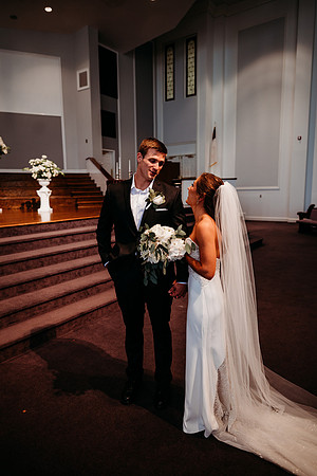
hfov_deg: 53.1
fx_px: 317
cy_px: 238
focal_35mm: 24
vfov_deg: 73.7
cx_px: 158
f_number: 2.5
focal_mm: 24
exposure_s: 1/160
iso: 640
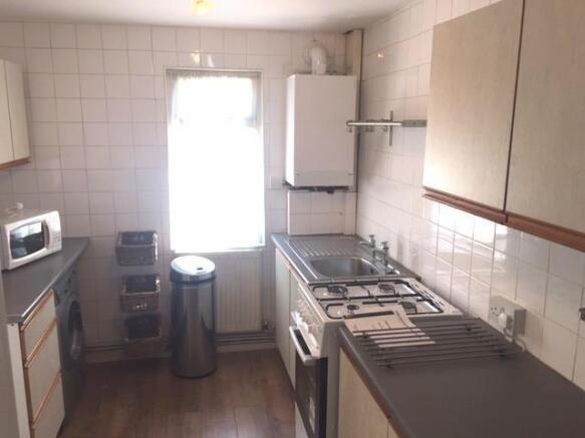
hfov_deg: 61.7
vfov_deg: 48.2
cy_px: 219
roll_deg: -1.3
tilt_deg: -11.6
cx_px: 292
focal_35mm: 29
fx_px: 490
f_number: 2.2
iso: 40
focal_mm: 4.15
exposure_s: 1/100
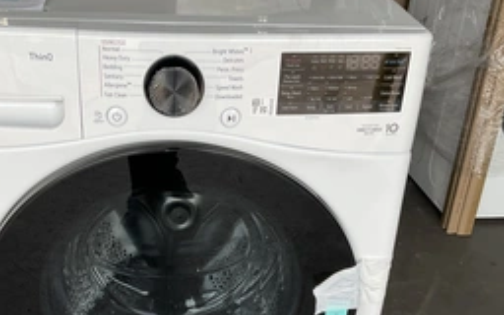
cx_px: 205
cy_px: 238
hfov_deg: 41.7
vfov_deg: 26.5
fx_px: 659
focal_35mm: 48
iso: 25
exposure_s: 1/389
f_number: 1.8
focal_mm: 3
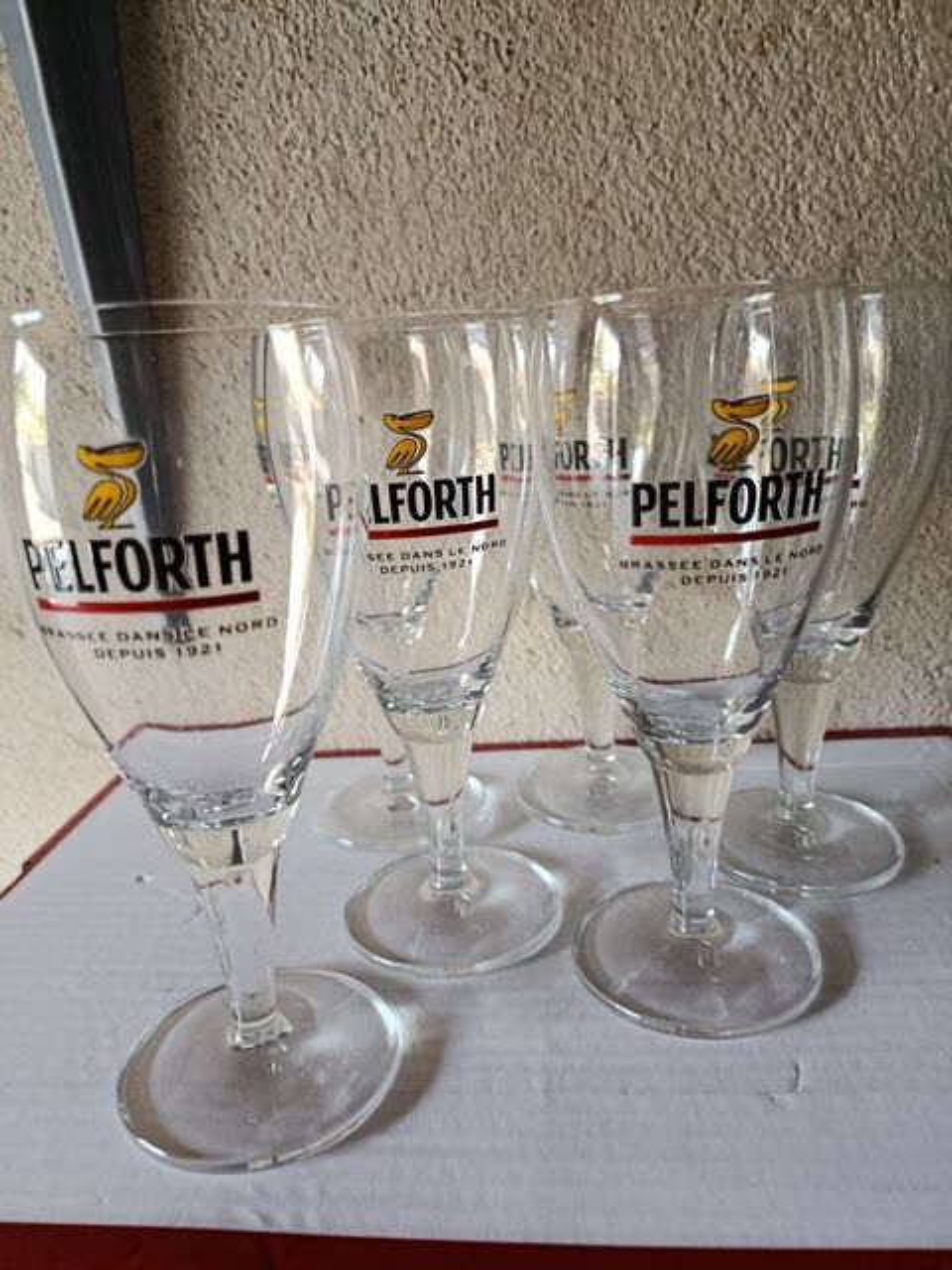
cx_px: 476
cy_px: 635
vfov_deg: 71.6
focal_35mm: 24
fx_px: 880
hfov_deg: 56.8
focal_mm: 5.24
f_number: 1.7
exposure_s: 1/50
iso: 689
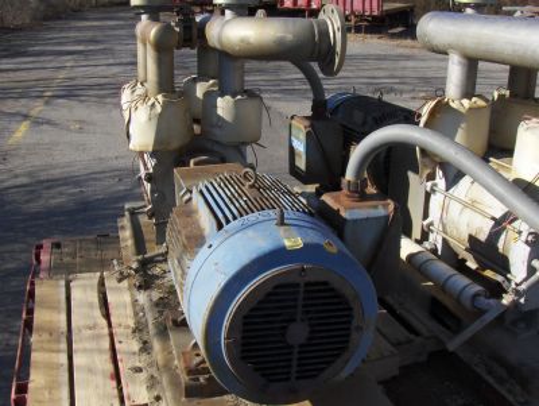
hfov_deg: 45.7
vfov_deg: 35.2
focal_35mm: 41
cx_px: 270
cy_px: 203
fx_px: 639
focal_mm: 6.5
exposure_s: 1/478
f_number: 5.09
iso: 100
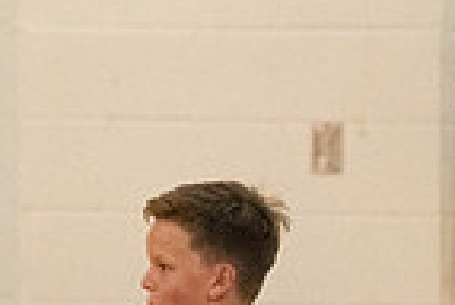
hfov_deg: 2.9
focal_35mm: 709
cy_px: 494
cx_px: 207
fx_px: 8980
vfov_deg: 1.9
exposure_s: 1/800
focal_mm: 175
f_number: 4
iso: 10000
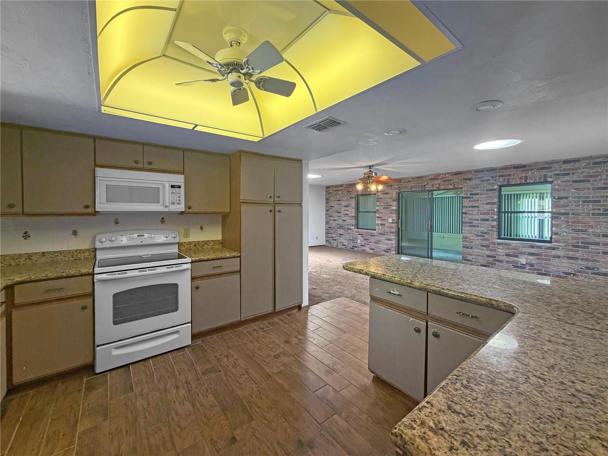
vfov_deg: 85.7
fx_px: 246
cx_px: 304
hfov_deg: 102.1
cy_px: 228
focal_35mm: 14
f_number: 2.2
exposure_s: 1/60
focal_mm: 2.22
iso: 320
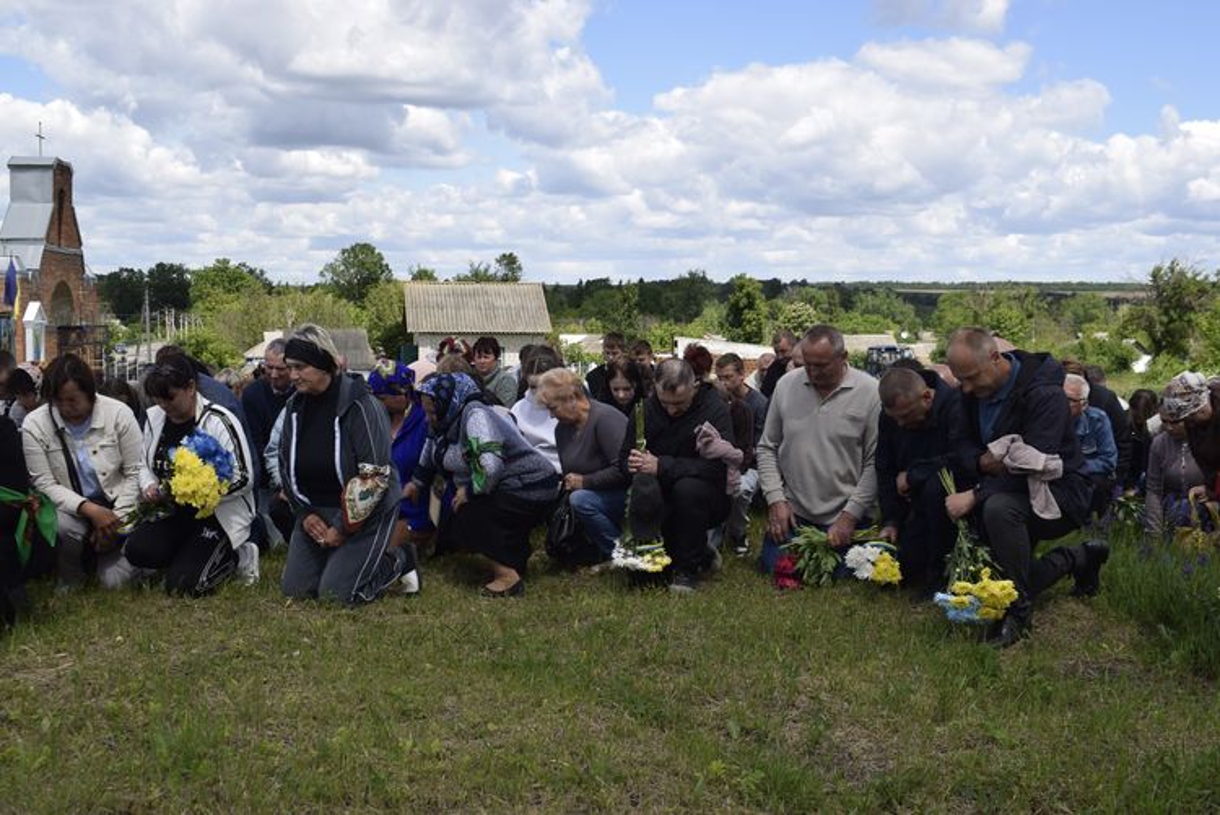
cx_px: 610
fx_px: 1373
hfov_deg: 47.9
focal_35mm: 40
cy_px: 408
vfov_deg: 33.1
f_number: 9
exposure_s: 1/200
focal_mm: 27
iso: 100
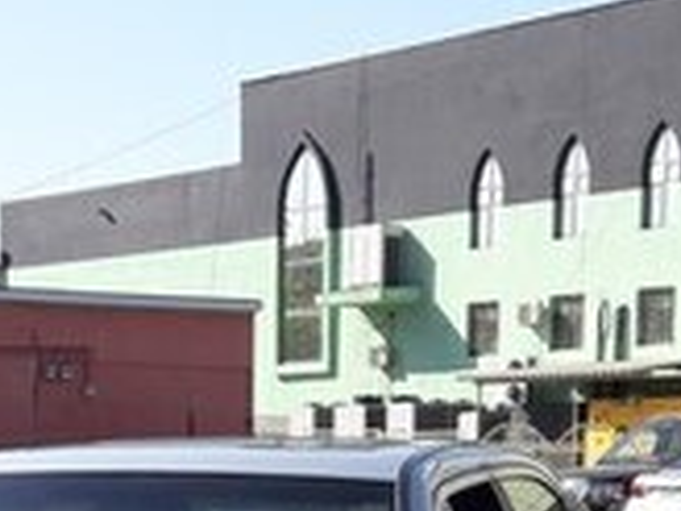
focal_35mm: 113
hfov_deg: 17.4
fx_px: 2223
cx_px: 220
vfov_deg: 12.5
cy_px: 758
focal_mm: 3.7
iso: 40
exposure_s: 1/1126
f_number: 1.9
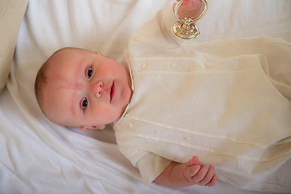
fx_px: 565
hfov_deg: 28.9
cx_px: 146
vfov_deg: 19.4
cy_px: 97
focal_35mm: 70
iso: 250
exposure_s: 1/200
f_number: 4.5
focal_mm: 70
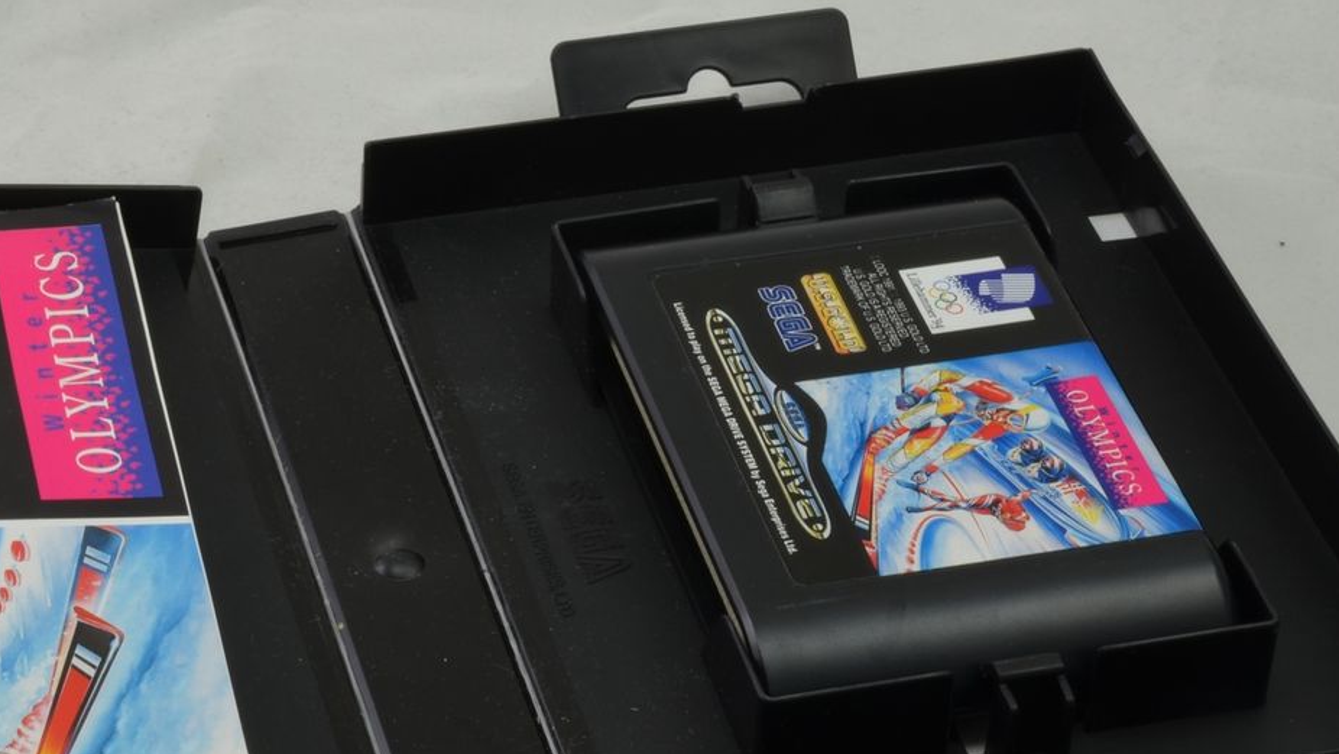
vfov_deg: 9.9
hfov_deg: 17.5
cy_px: 490
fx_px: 4332
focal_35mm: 122
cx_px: 486
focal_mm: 40
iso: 100
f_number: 20
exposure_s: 1/1.6
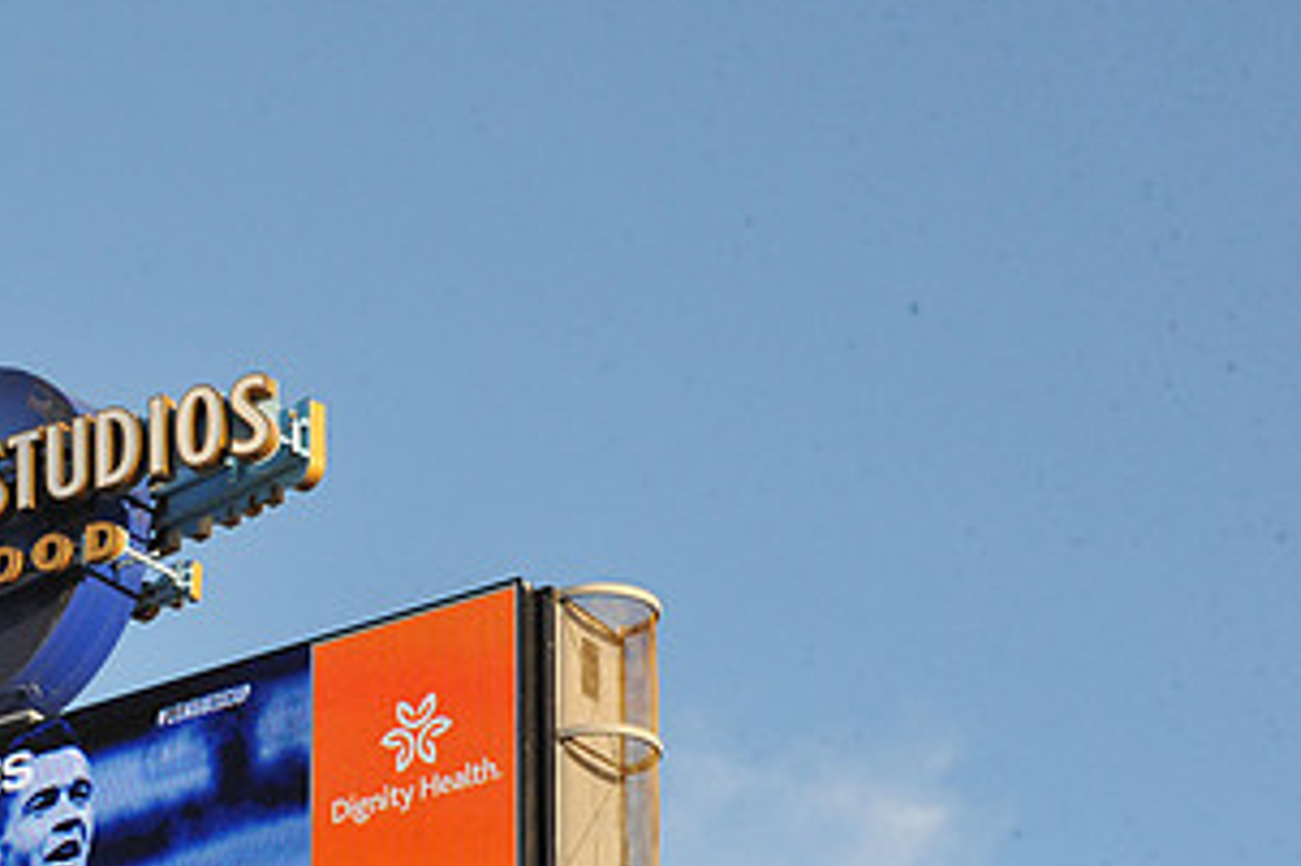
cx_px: 65
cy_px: 801
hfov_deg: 12.3
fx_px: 5959
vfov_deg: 8.3
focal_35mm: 165
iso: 1600
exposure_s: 1/800
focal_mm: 86
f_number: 14
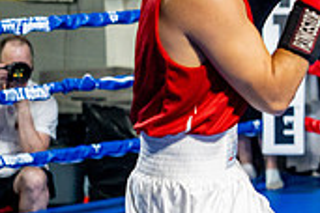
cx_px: 451
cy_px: 134
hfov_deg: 11.7
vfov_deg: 8.1
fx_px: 1511
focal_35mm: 170
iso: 4000
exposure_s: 1/1000
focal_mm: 50
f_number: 2
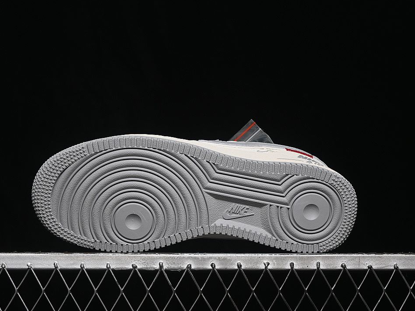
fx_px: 983
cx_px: 194
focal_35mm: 82
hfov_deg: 23.8
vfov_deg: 18.0
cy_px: 155
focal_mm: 50
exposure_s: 1/60
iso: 160
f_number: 6.3
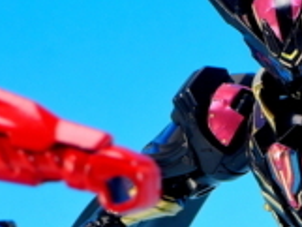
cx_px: 234
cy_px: 306
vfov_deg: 3.8
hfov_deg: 5.0
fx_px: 3422
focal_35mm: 392
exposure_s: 1.3
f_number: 7.3
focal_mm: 22.4
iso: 80
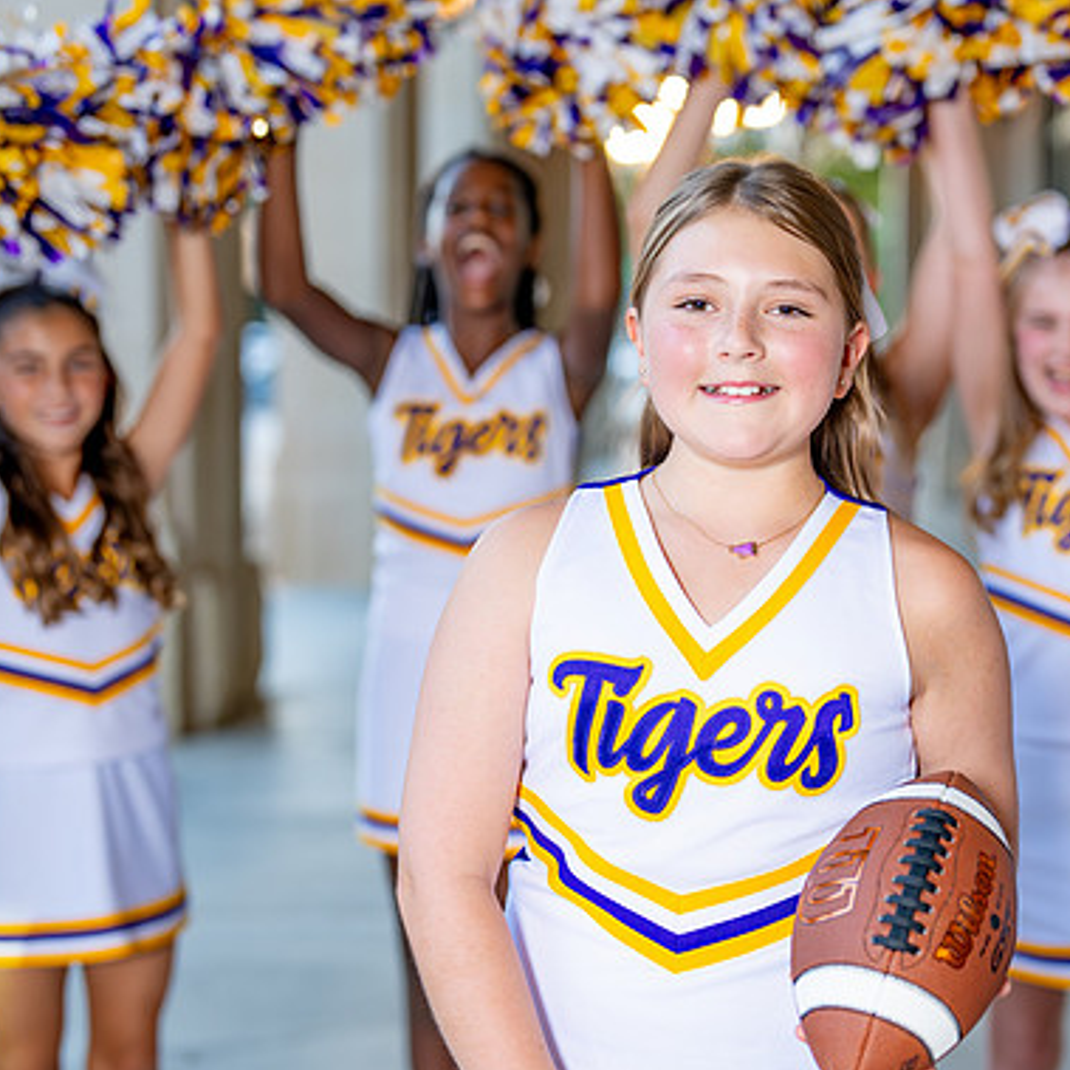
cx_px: 779
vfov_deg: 26.5
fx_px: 2273
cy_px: 538
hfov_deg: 26.2
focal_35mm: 65
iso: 320
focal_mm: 50
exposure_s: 1/400
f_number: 2
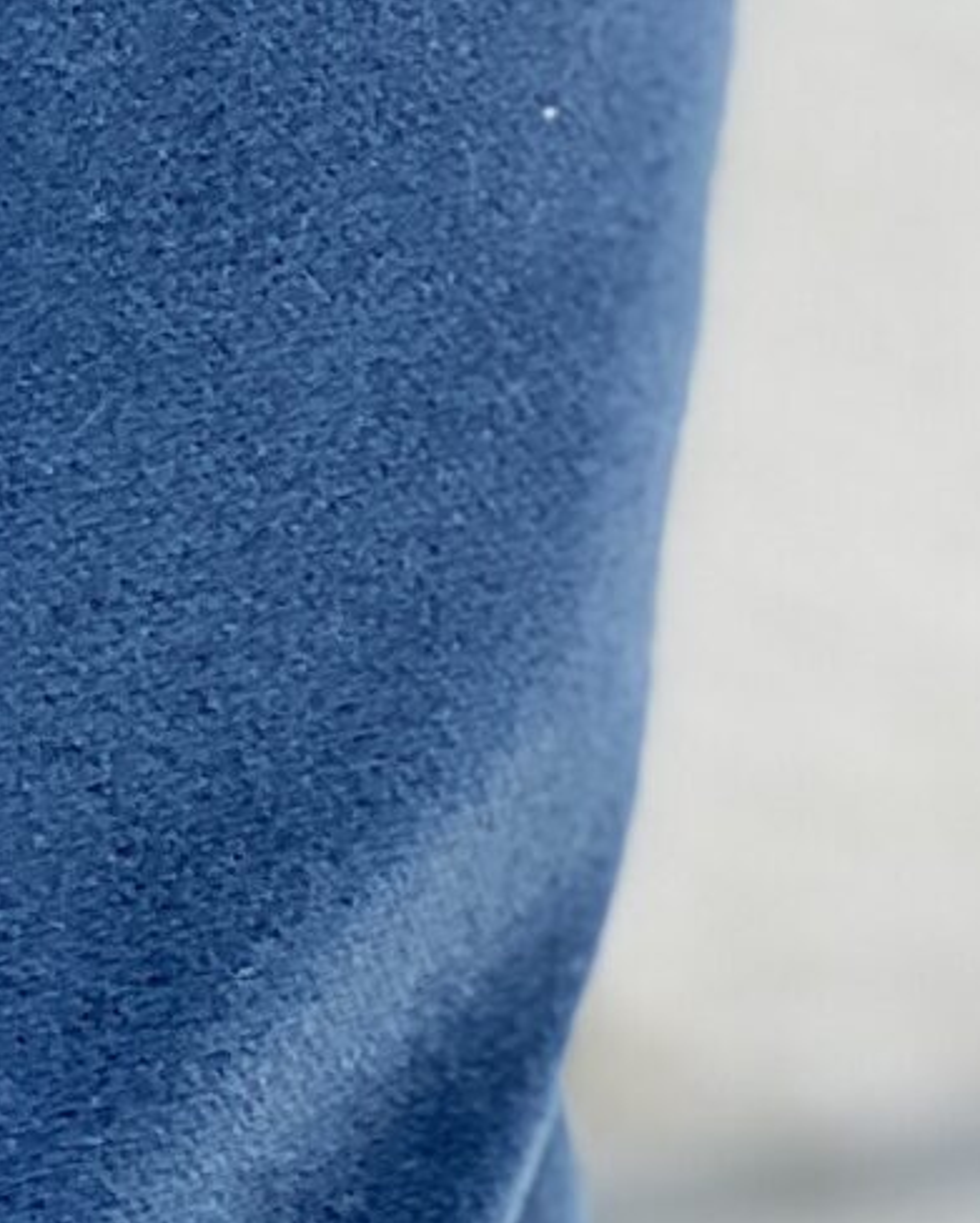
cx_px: -870
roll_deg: +0.4
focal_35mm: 266
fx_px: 9635
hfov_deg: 5.7
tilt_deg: -22.6
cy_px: -1454
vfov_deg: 6.9
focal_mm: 6
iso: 50
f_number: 2
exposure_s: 1/122
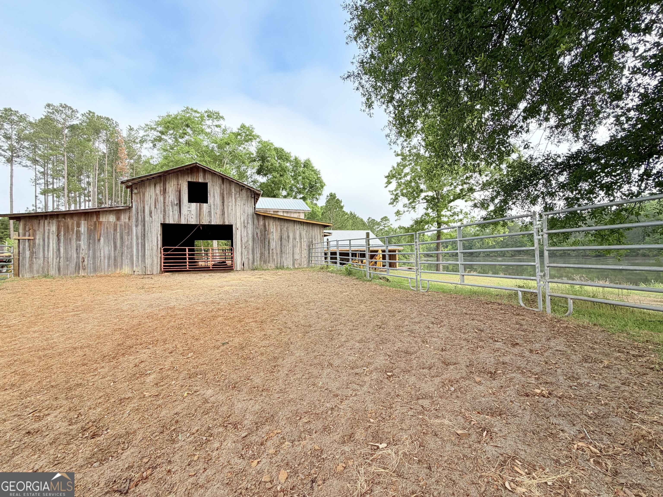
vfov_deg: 85.7
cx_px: 332
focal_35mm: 14
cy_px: 248
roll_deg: +1.7
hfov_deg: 102.1
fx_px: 268
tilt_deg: +0.7
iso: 40
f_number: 2.2
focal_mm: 2.22
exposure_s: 1/549
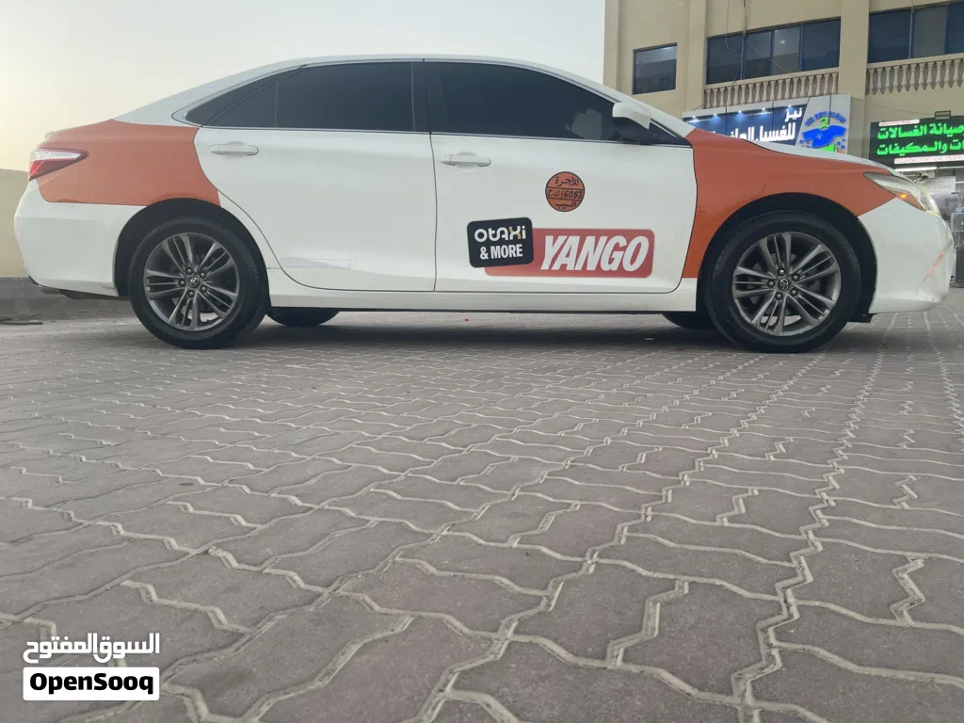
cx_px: 482
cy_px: 362
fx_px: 724
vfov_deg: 53.1
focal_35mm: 26
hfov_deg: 67.3
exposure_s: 1/100
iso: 80
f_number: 1.6
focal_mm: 5.1
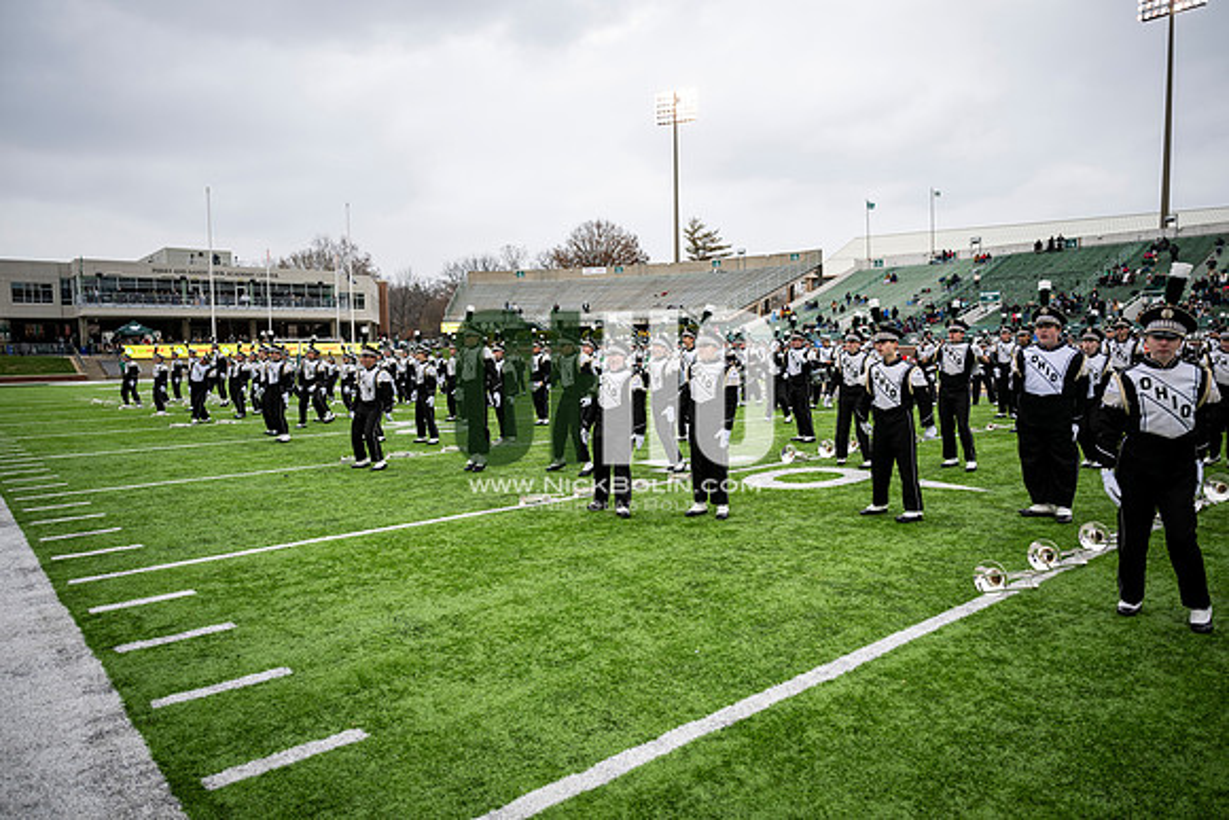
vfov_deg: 53.2
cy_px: 410
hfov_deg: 73.7
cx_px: 614
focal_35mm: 24
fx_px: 819
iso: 100
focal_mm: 24
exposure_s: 1/500
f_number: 2.8
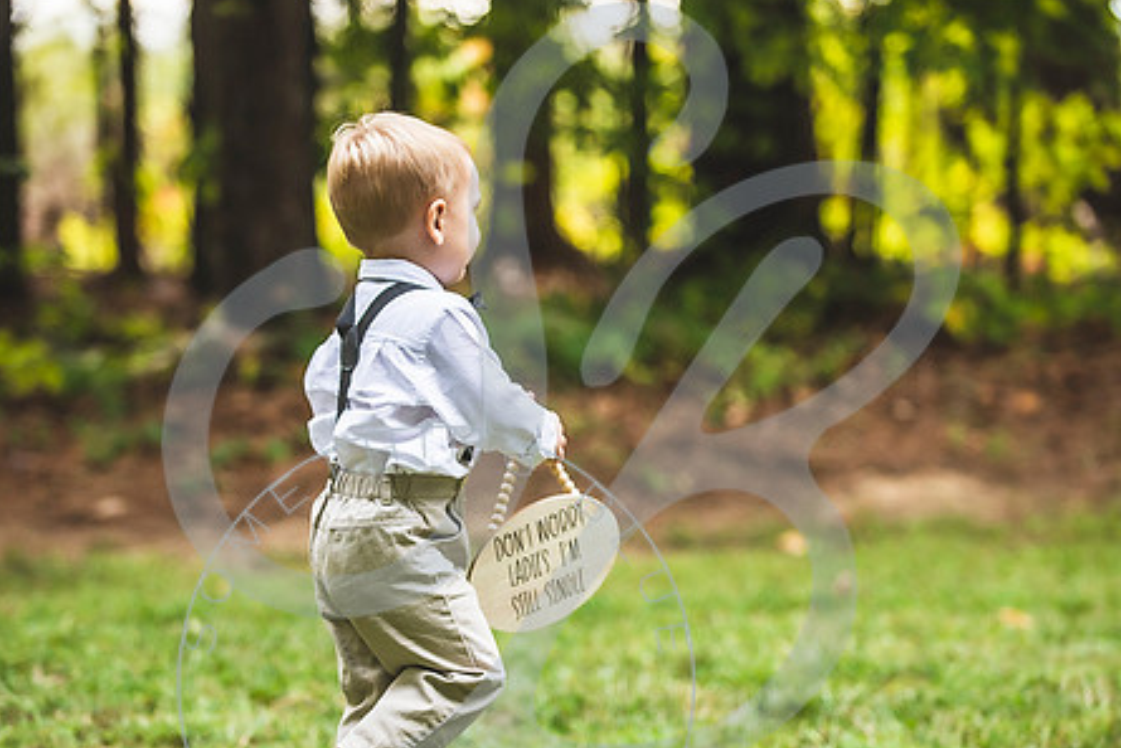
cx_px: 562
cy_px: 472
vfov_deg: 10.0
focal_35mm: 137
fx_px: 4267
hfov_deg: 15.0
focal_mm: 105
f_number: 2.8
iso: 500
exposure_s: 1/640
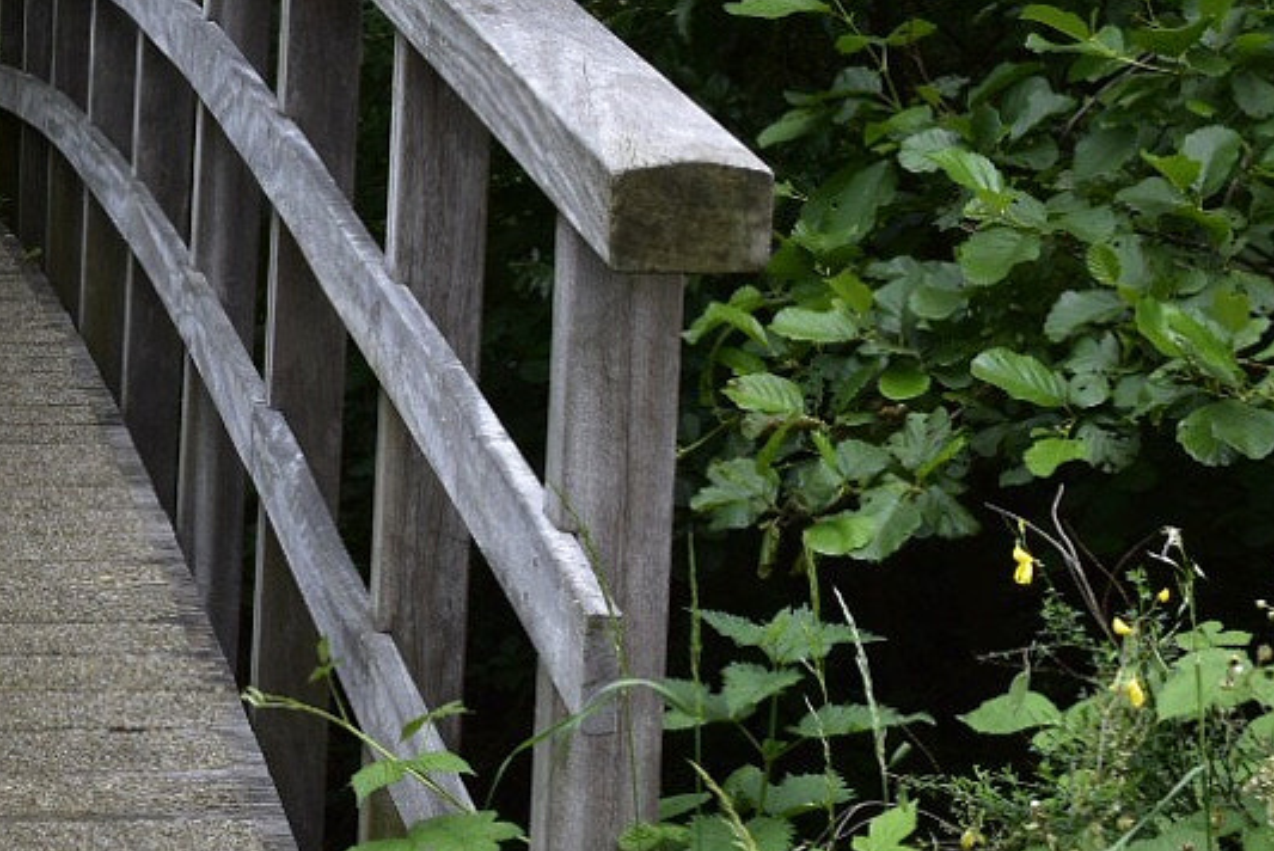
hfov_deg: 12.7
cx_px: -342
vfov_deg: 8.7
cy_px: 336
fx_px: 5577
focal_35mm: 158
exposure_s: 1/100
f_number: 9
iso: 400
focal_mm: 35
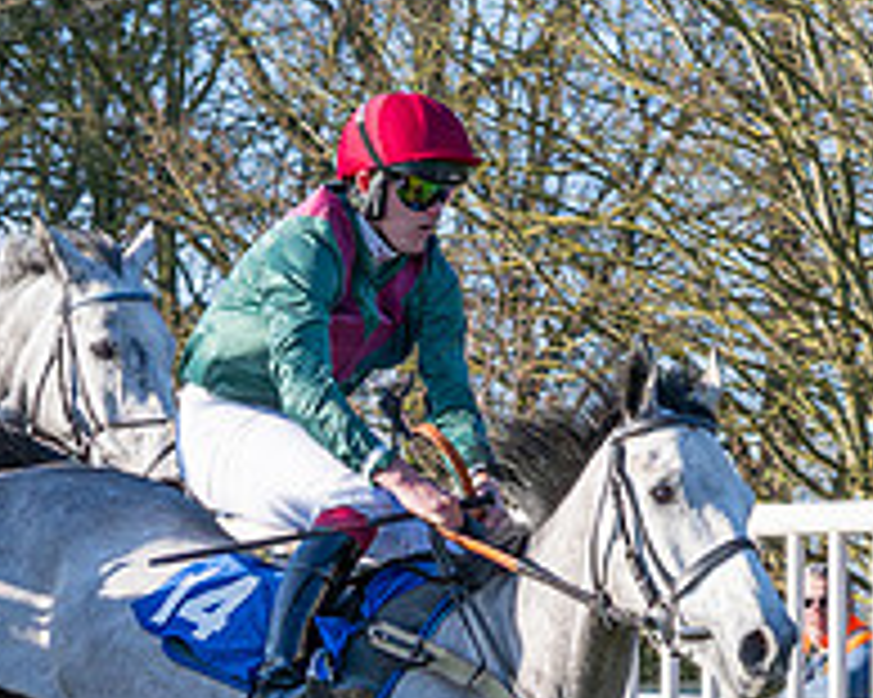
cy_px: 575
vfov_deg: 5.7
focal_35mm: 270
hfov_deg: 7.1
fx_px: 6973
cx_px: 26
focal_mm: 45
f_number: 5
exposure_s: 1/1600
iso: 400
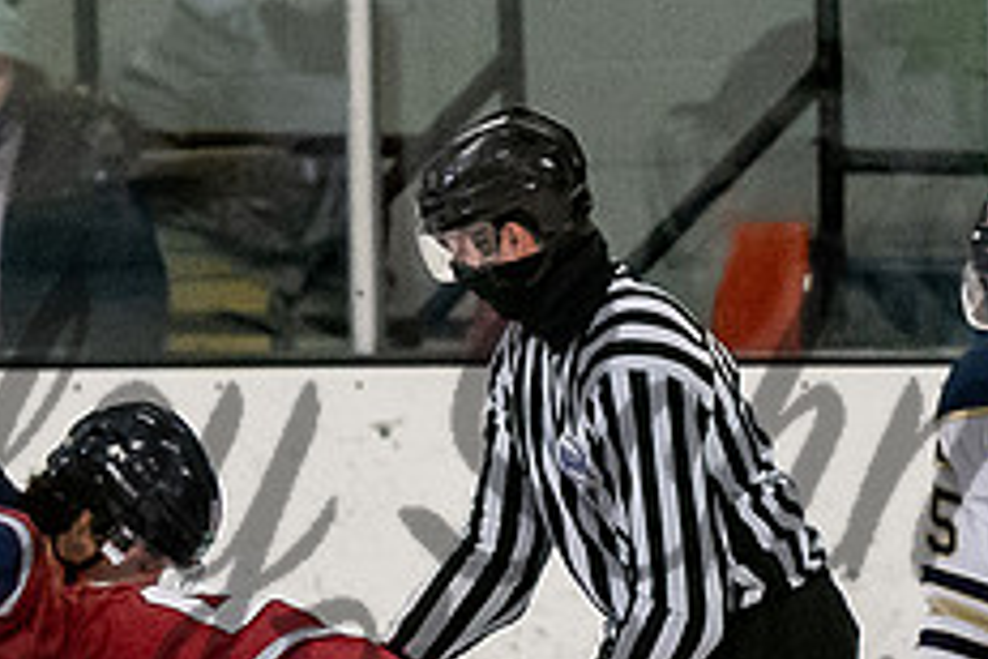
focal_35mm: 918
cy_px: 484
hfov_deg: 2.2
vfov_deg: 1.5
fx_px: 25192
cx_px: 271
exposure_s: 1/800
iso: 2500
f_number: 3.5
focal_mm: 135
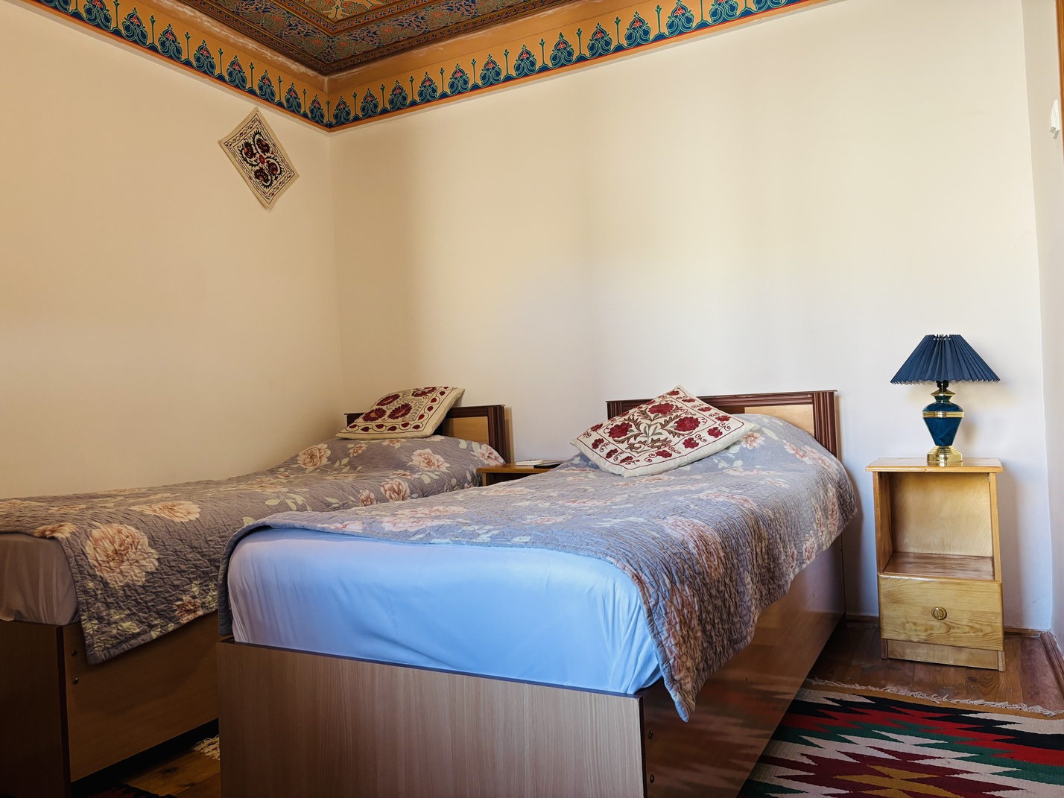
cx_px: 532
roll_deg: +3.1
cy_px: 399
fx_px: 799
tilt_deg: +0.4
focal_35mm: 26
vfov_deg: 53.1
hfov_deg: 67.3
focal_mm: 5.96
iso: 125
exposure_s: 1/88
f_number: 1.6
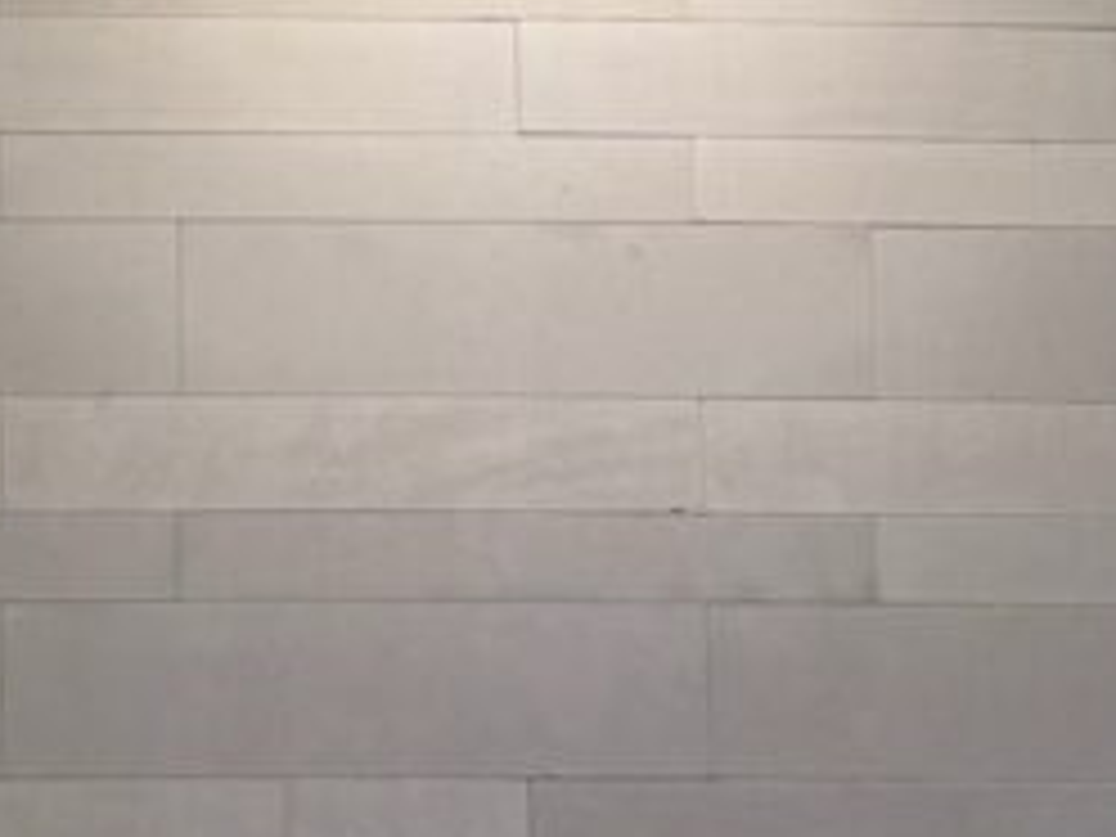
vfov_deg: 14.5
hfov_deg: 16.5
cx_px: -914
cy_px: 963
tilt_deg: +2.7
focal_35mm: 99
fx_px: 3192
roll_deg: +0.5
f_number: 1.78
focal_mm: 6.76
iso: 200
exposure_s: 1/100
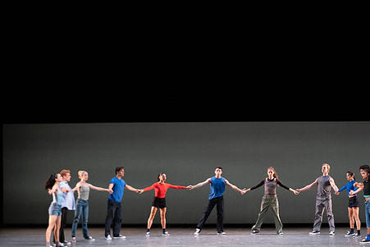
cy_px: 148
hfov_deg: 18.9
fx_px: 1110
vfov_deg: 12.7
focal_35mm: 108
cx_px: 218
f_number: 5
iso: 8000
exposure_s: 1/400
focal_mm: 84
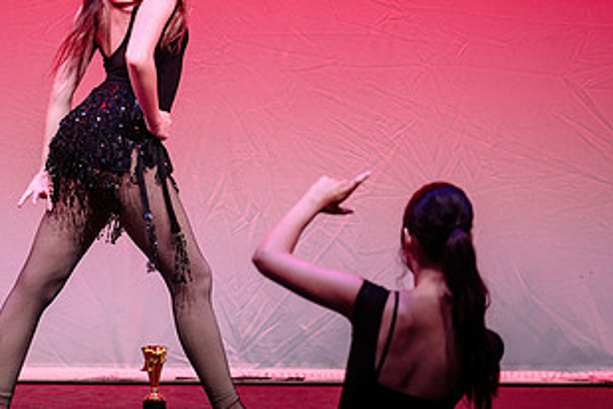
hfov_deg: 4.4
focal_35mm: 473
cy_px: 160
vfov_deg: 2.9
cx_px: 148
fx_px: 8054
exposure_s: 1/500
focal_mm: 200
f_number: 2.8
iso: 1250
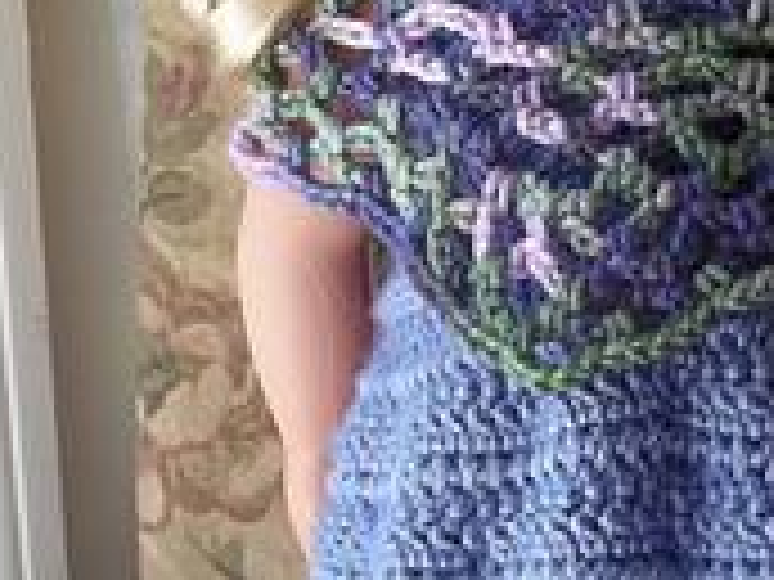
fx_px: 2147
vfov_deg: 15.3
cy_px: 456
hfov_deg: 20.2
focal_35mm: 96
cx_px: 634
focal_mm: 5.9
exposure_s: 1/30
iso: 64
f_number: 3.3
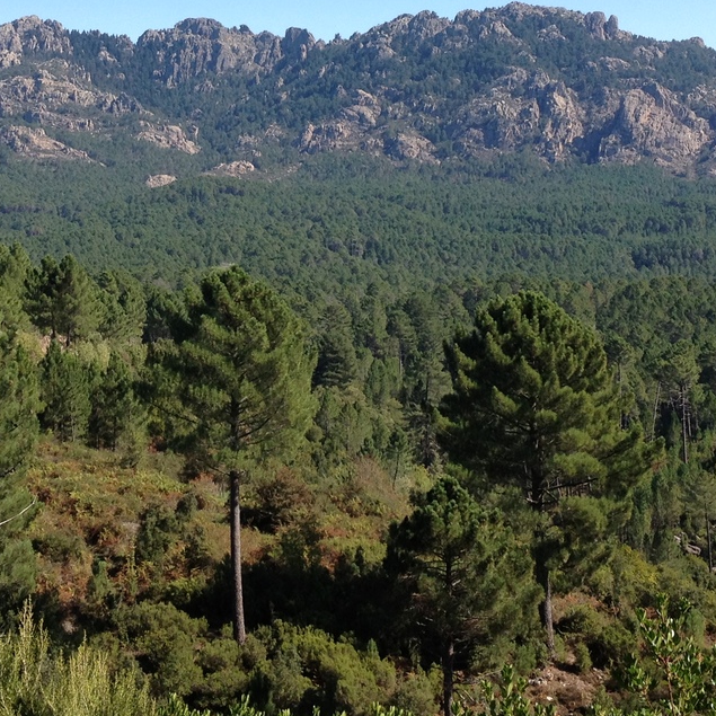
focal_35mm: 78
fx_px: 1825
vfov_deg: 22.0
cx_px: 298
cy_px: 168
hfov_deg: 22.2
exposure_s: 1/951
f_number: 2.4
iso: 64
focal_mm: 4.28
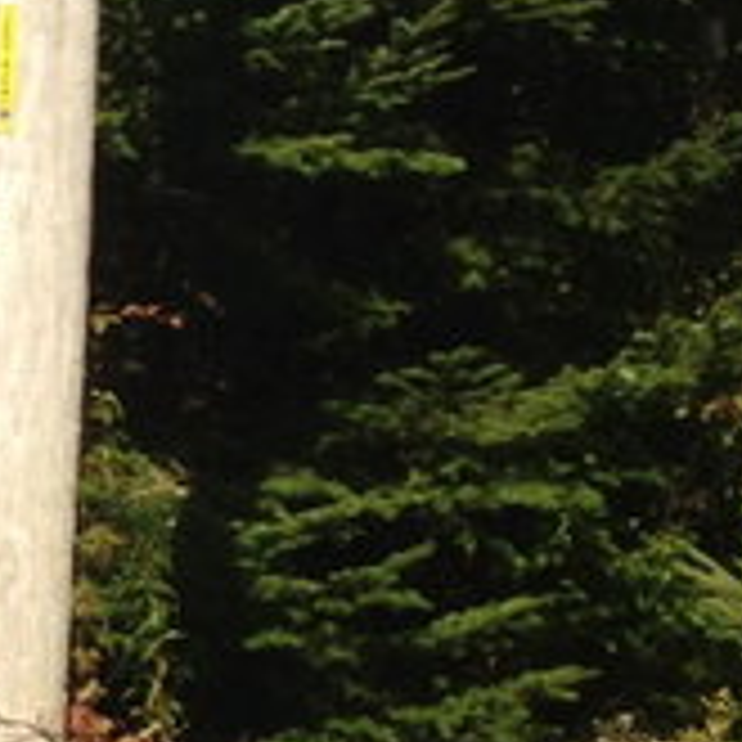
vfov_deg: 9.7
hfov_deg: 8.2
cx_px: -1502
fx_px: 4389
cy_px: 292
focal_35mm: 181
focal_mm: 4.12
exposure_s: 1/1642
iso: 50
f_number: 2.4
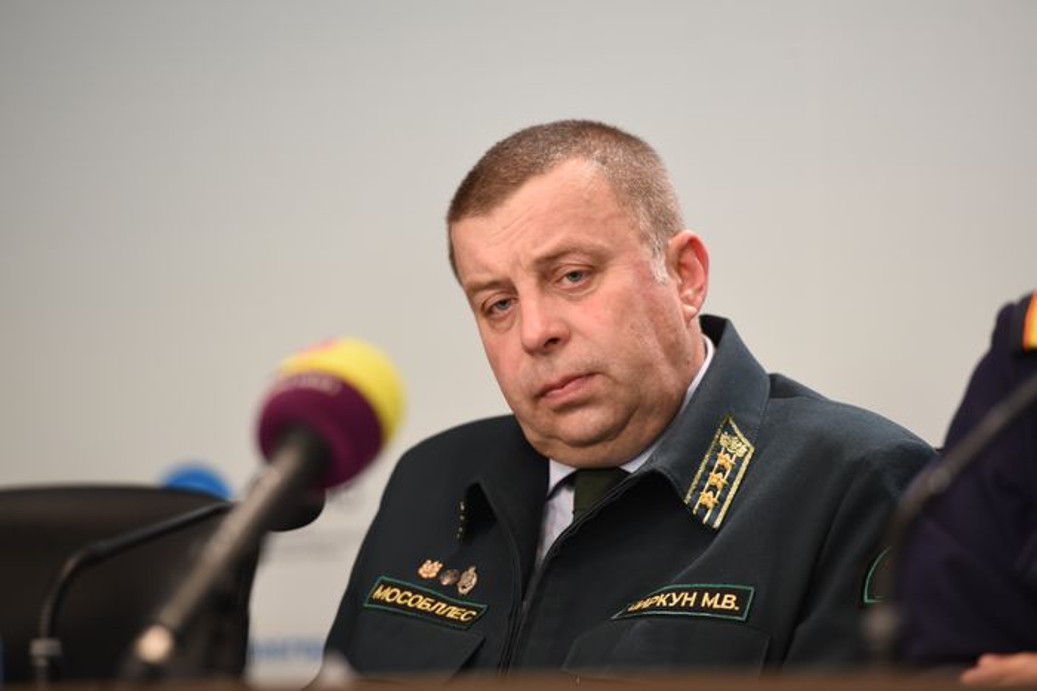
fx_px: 5758
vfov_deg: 6.9
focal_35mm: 200
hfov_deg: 10.3
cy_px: 346
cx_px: 518
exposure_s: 1/250
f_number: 3.5
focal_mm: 200
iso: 1600
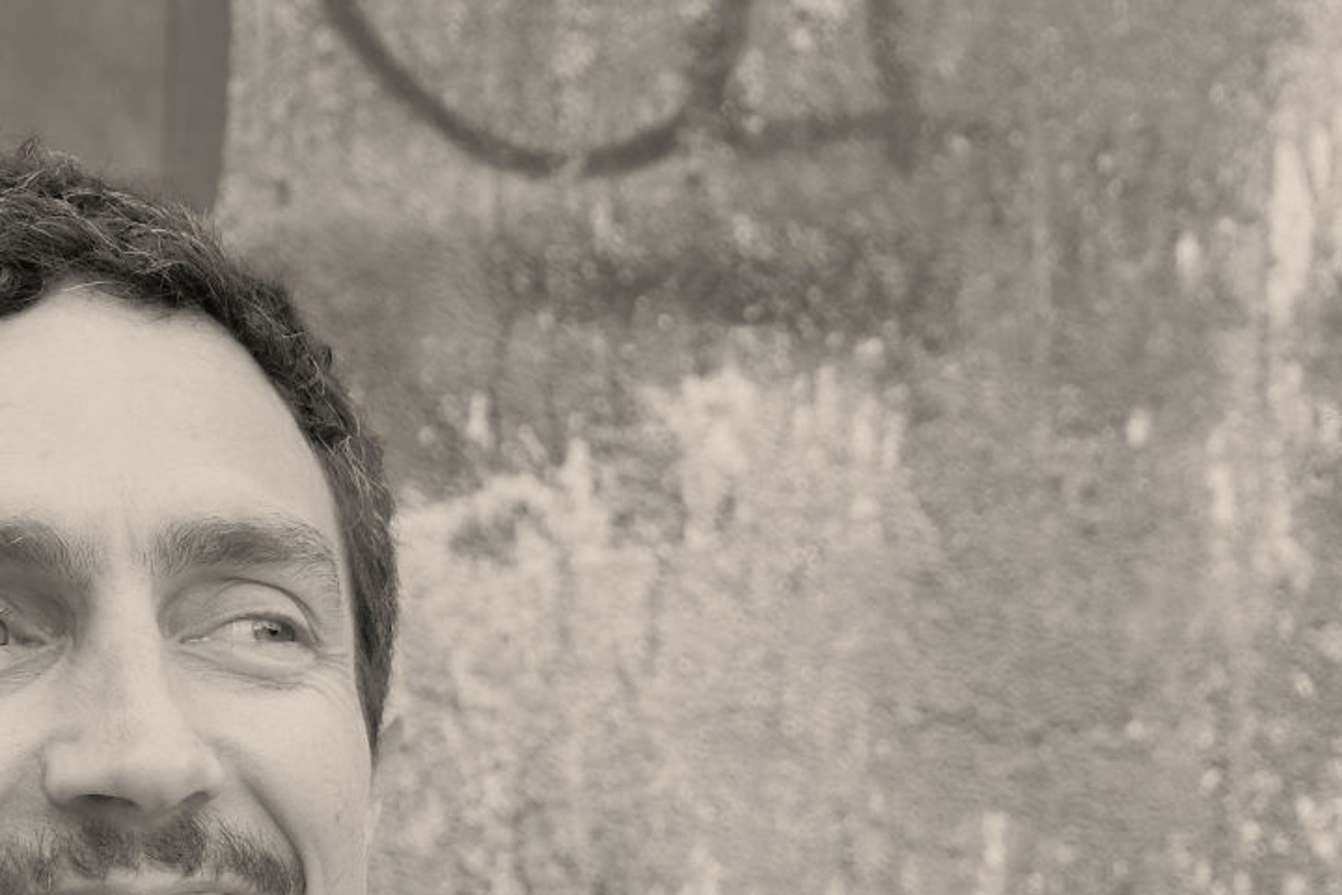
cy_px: 1000
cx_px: 1264
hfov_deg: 16.1
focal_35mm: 125
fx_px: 4659
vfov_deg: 10.8
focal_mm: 30.2
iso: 400
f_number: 5.6
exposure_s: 1/420
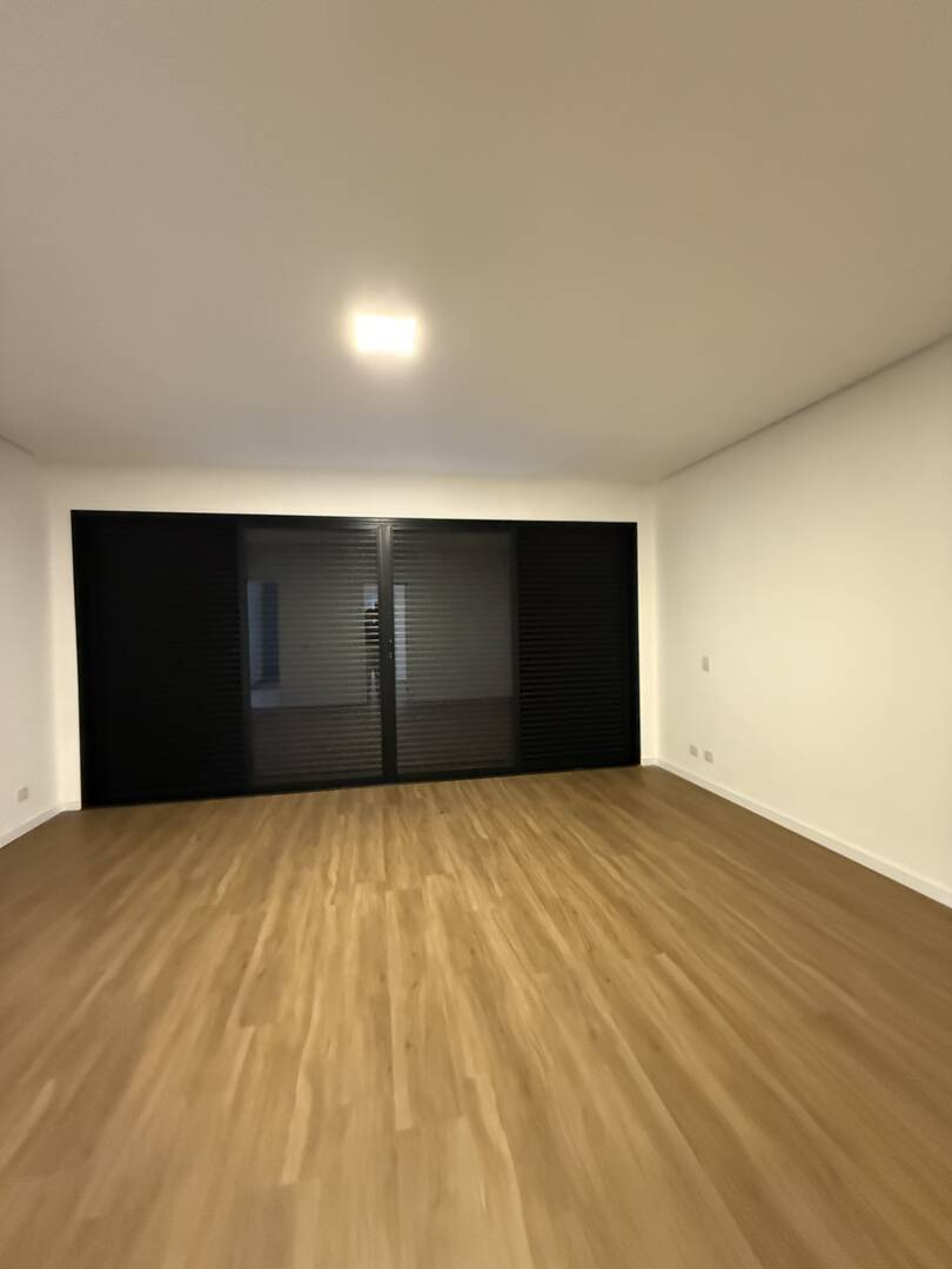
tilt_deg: +1.3
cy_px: 634
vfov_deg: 102.1
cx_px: 476
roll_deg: +0.8
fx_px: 513
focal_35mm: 14
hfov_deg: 85.7
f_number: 2.2
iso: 1250
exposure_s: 1/60
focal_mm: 2.22
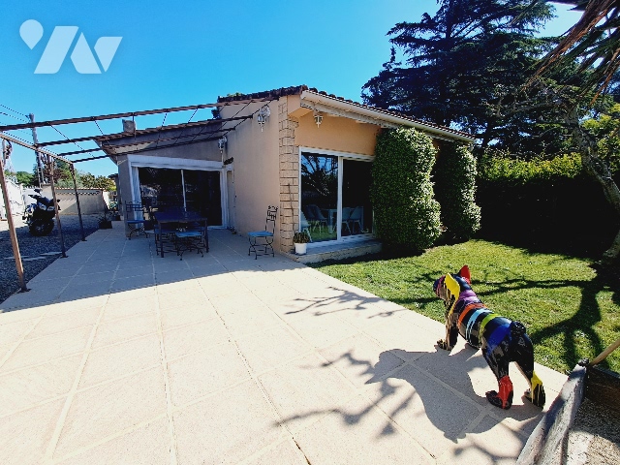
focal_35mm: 13
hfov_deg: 106.2
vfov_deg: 89.9
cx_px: 310
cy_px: 232
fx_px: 233
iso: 40
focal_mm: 1.42
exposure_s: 1/1414
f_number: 2.2
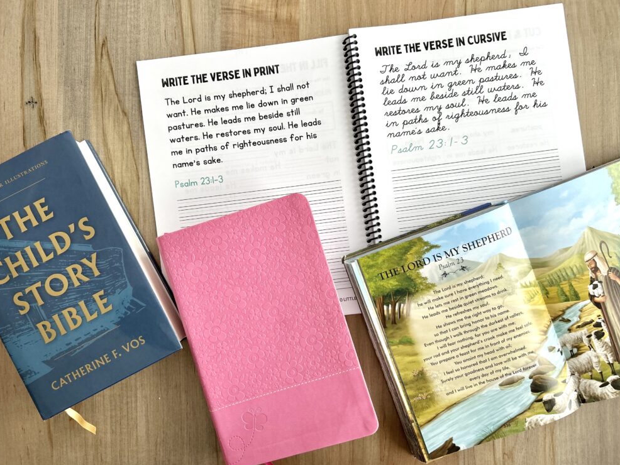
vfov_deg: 51.4
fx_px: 484
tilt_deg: -87.3
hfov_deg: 65.3
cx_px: 306
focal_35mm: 27
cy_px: 230
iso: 80
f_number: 1.5
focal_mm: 5.7
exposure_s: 1/120
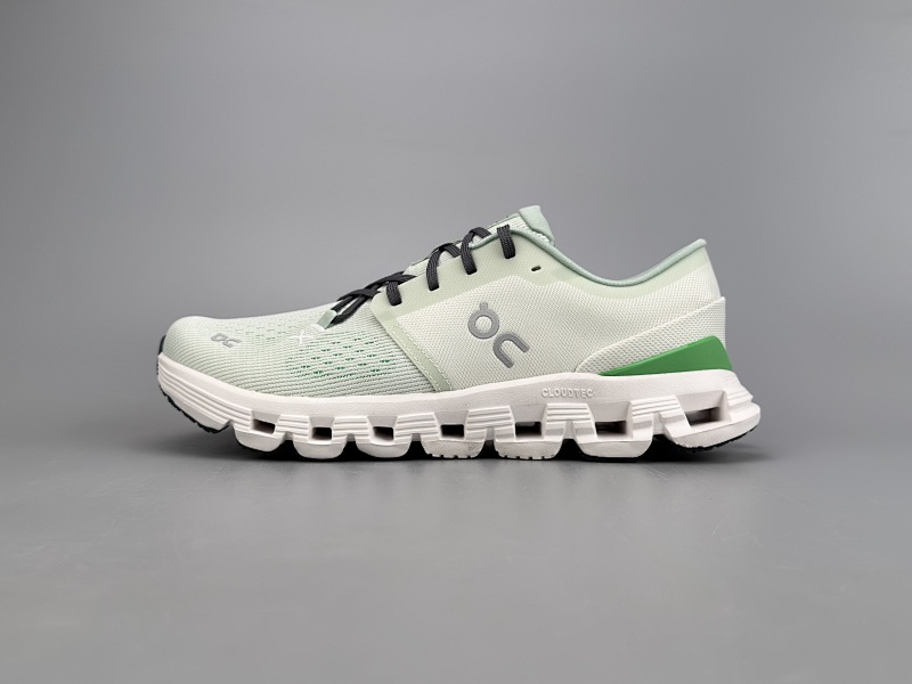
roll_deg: +0.4
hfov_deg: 52.6
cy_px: 342
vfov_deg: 40.7
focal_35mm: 35
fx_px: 922
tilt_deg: -1.1
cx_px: 456
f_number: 1.78
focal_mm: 6.76
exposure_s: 1/915
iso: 100
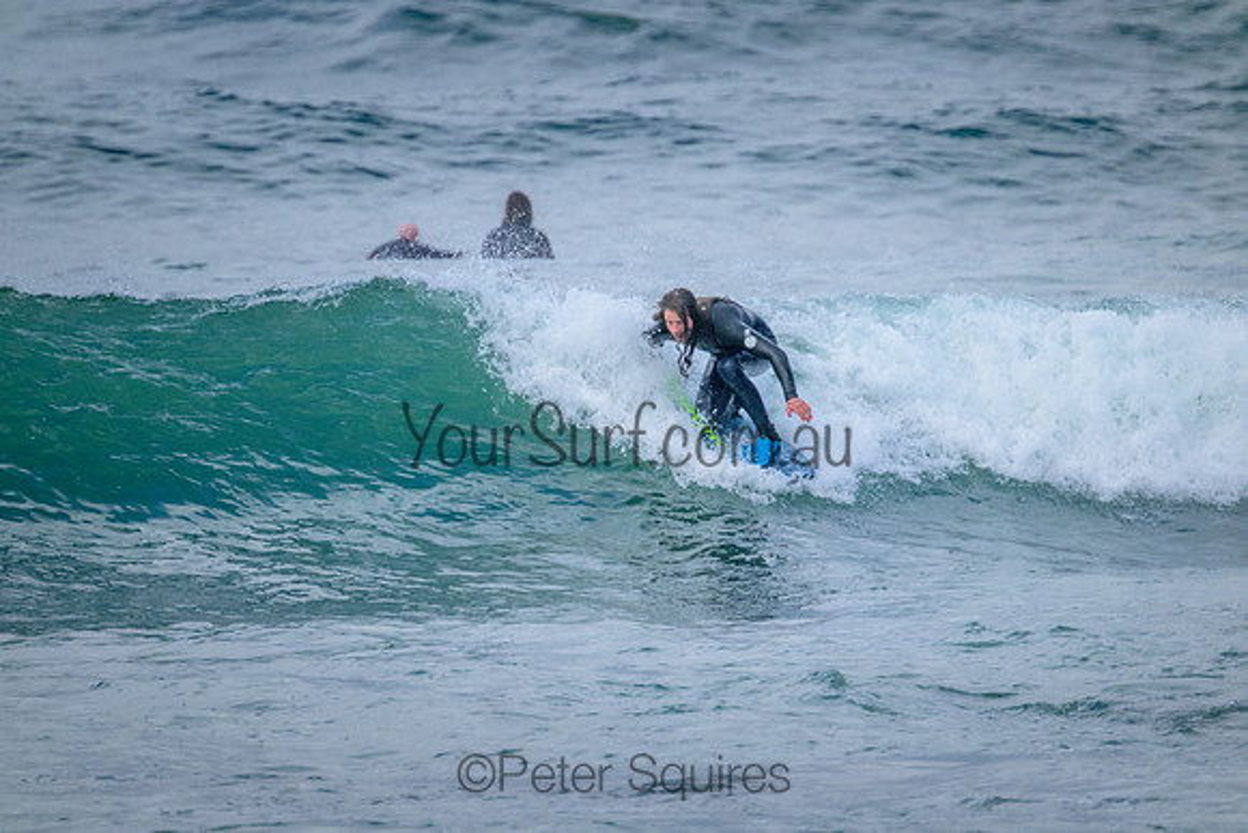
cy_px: 416
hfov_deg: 2.6
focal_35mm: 800
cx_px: 624
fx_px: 27739
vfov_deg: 1.7
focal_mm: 800
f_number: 11
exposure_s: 1/1600
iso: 2800
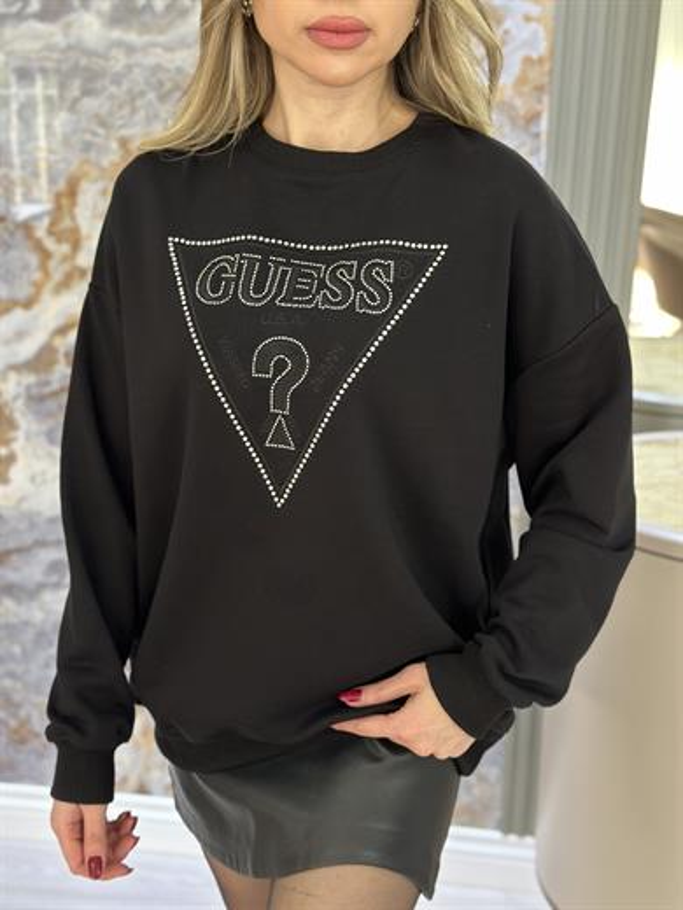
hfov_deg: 30.3
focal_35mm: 48
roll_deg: -1.6
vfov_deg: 39.7
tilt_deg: -19.1
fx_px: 1263
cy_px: 455
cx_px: 342
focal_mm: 6.86
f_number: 1.78
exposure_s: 1/50
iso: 250
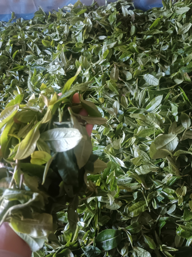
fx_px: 200
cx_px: 96
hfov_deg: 51.3
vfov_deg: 65.3
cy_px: 128
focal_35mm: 27
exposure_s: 1/25
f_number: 1.9
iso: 1408
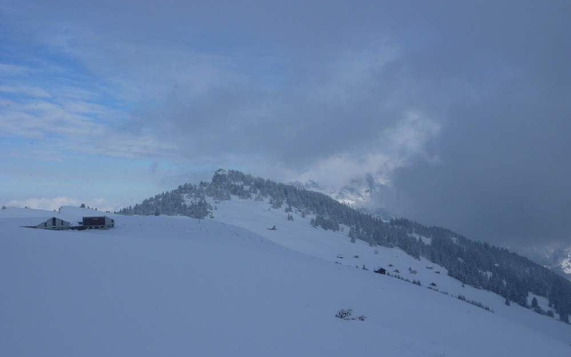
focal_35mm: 38
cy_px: 177
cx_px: 283
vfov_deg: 33.6
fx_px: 591
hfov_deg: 51.5
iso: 80
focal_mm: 5.7
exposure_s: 1/800
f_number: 5.6
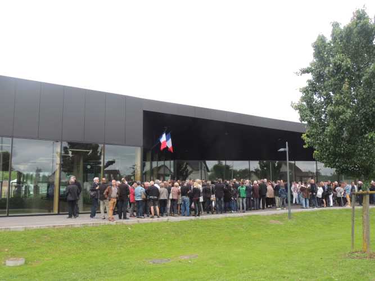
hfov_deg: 55.4
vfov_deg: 42.9
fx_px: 357
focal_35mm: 33
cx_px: 188
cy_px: 140
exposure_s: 1/250
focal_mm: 5.8
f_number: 3.2
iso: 100
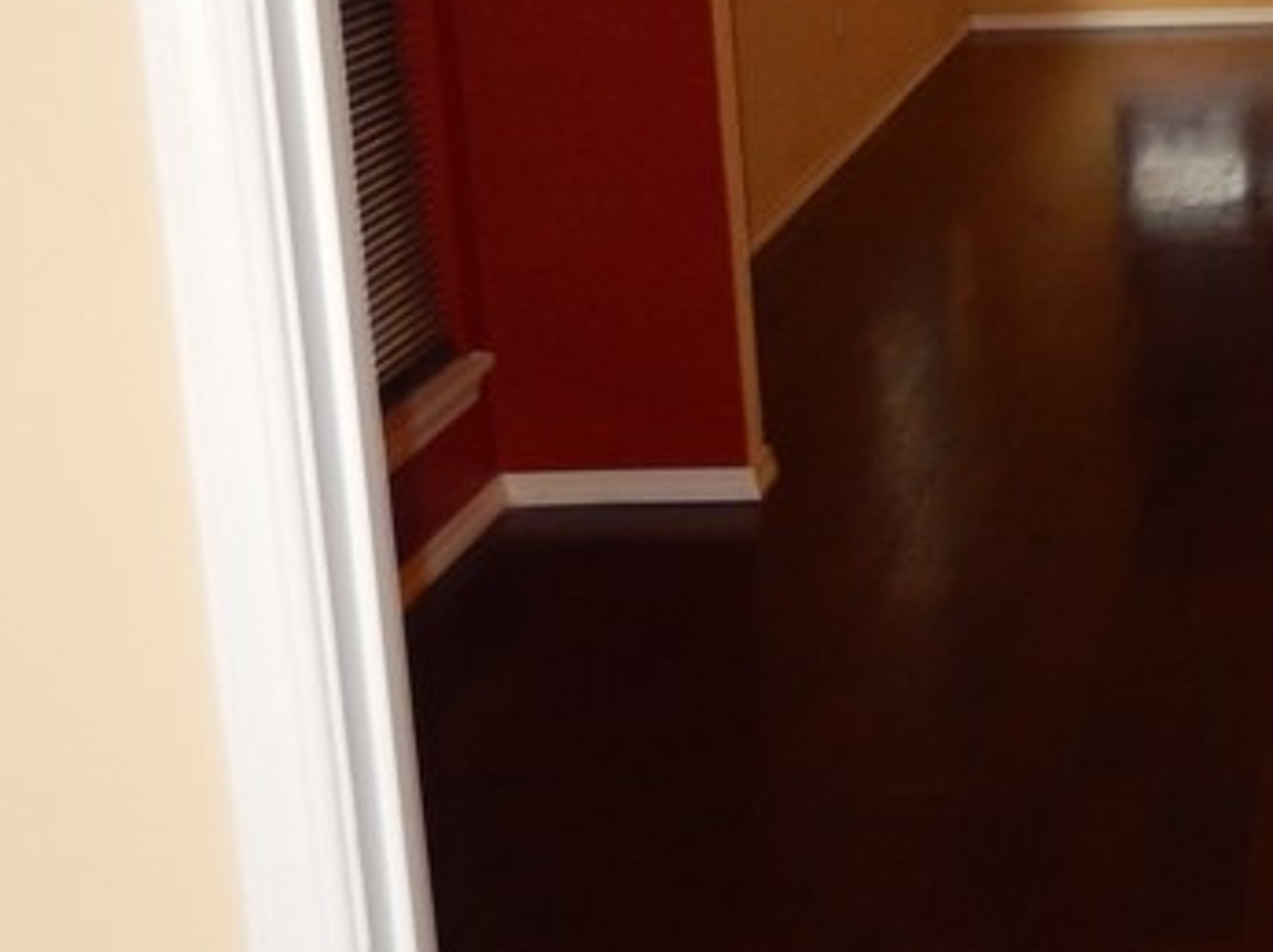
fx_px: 2719
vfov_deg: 19.7
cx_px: 1497
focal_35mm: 74
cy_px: 184
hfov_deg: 24.1
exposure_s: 1/30
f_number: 3.4
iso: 200
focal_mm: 4.5
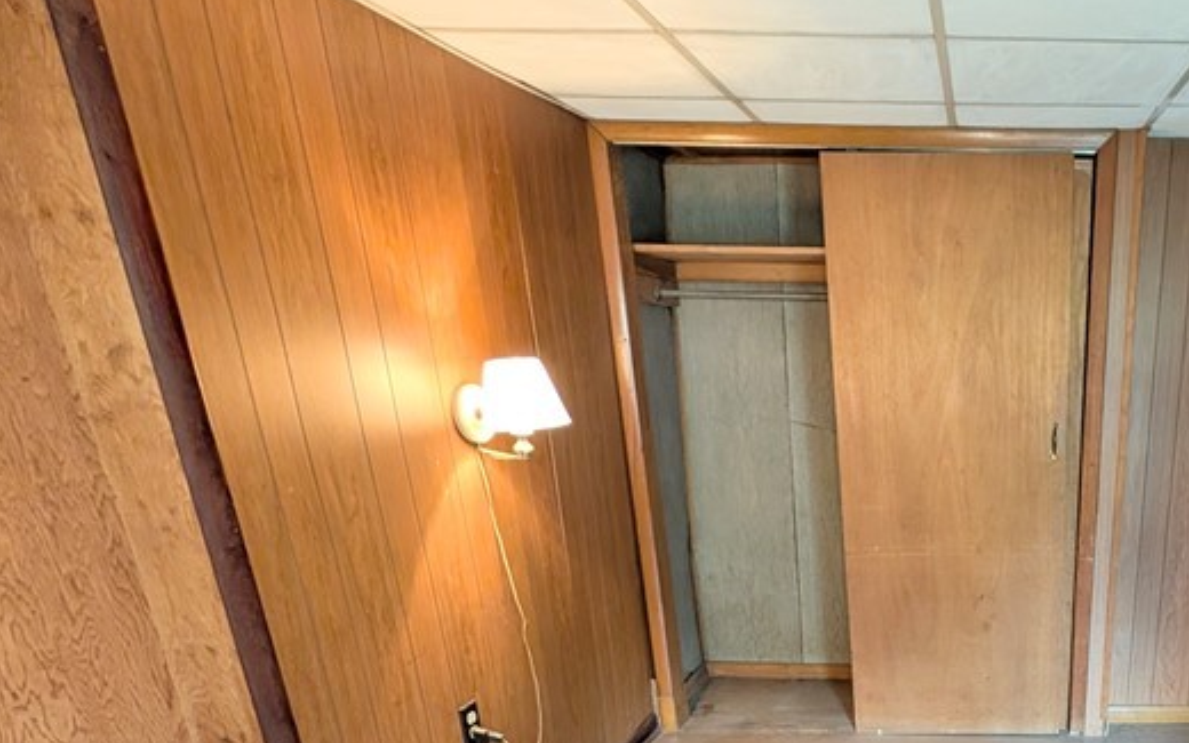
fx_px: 810
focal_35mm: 25
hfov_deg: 63.8
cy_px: 686
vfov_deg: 44.3
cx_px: 1007
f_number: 1.7
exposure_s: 1/30
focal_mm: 2.02
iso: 280
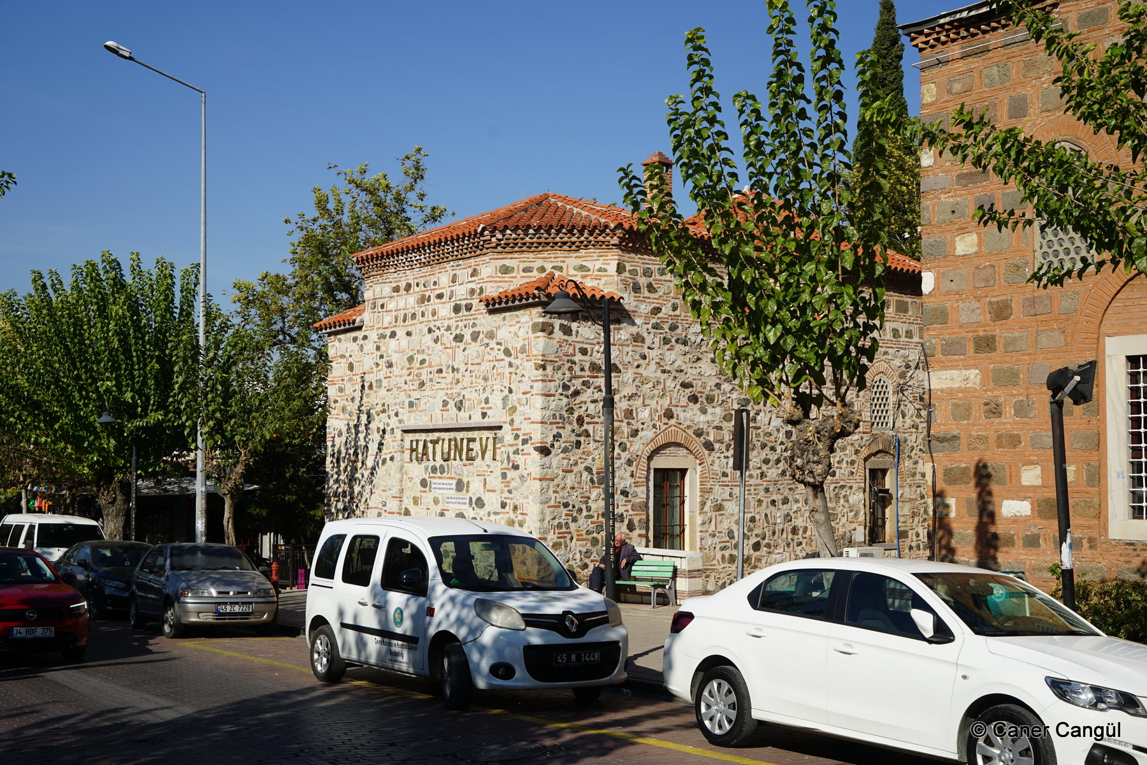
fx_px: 1274
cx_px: 574
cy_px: 382
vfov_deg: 33.4
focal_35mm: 40
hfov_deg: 48.5
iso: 100
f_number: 7.1
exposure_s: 1/500
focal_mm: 40
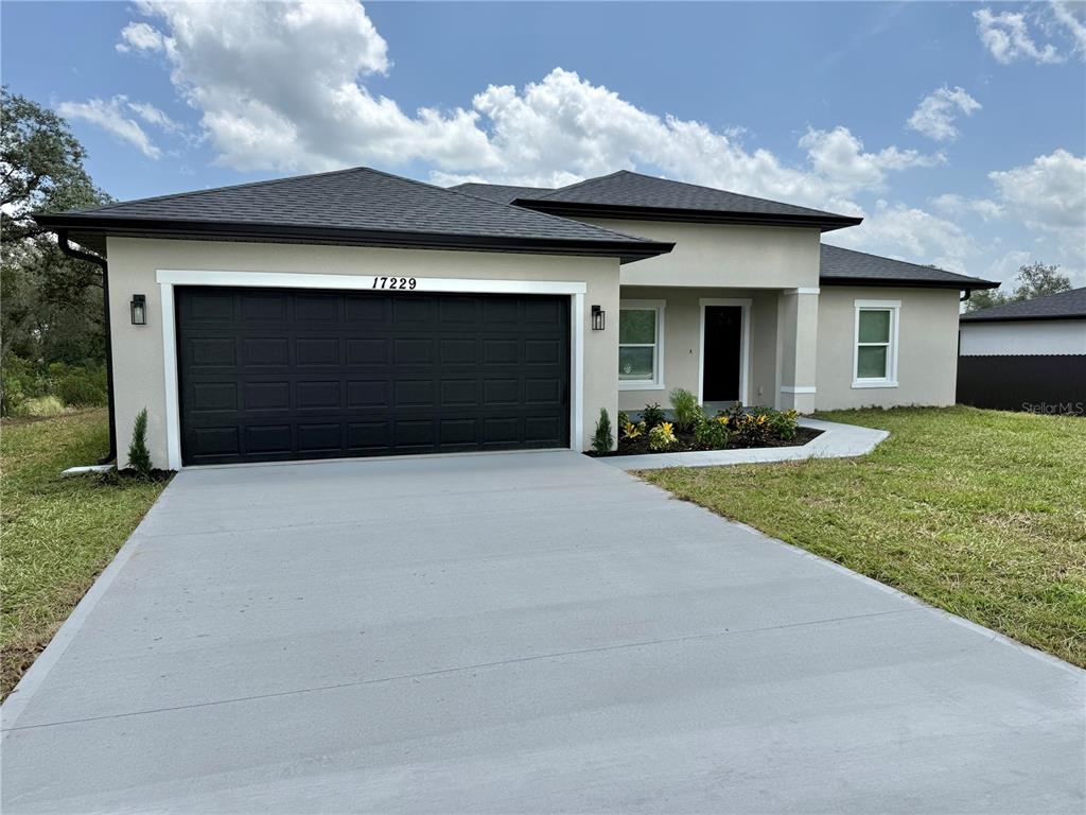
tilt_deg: -3.4
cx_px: 543
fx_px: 753
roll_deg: -0.2
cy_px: 408
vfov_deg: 56.8
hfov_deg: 71.6
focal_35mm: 24
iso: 80
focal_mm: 6.76
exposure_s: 1/6711
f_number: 1.78
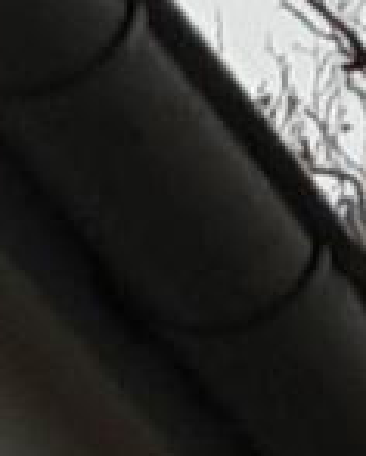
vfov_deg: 5.8
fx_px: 4202
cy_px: -890
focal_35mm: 311
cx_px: -392
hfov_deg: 4.9
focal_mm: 6
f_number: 2.4
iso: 100
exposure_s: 1/100
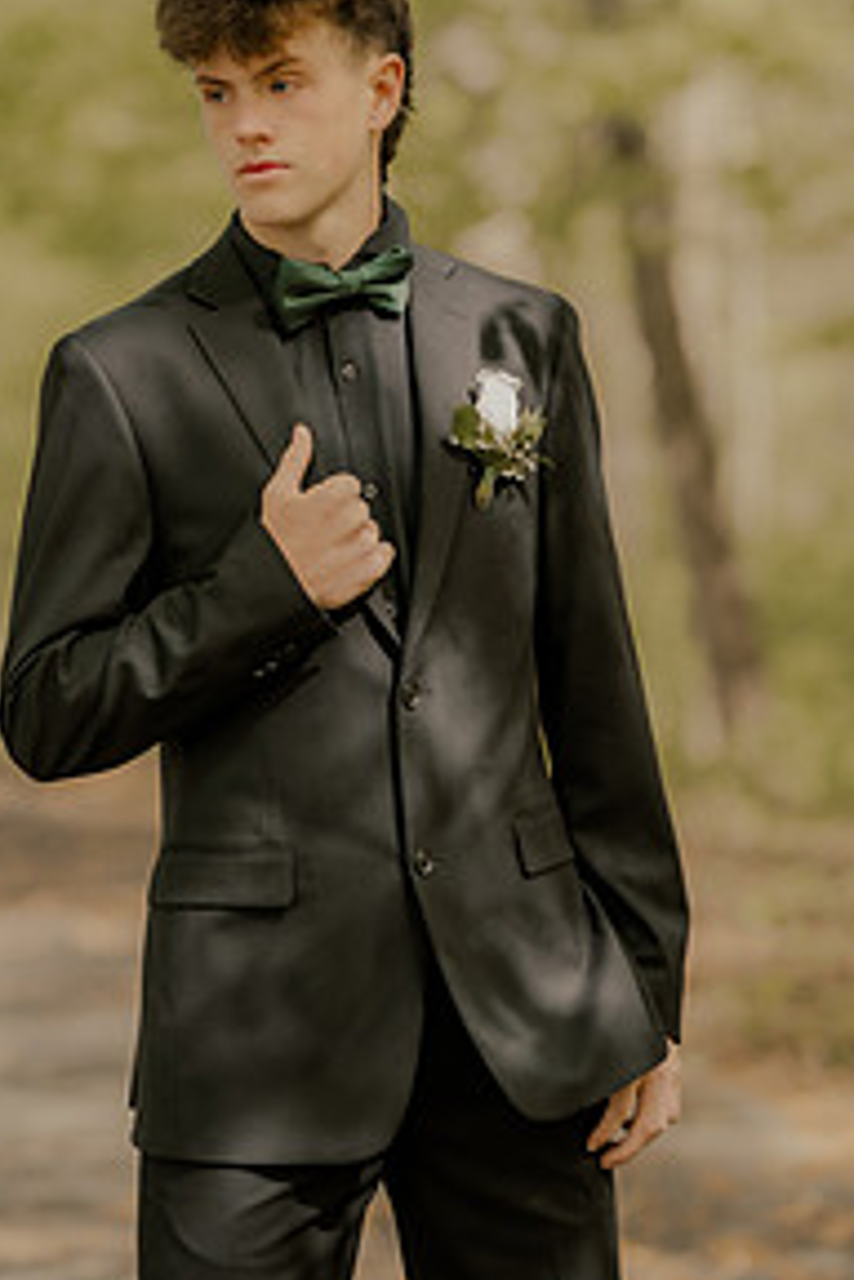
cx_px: 280
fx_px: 4732
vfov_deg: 15.4
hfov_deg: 10.3
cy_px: 462
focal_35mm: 133
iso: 100
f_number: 2
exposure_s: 1/320
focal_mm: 85
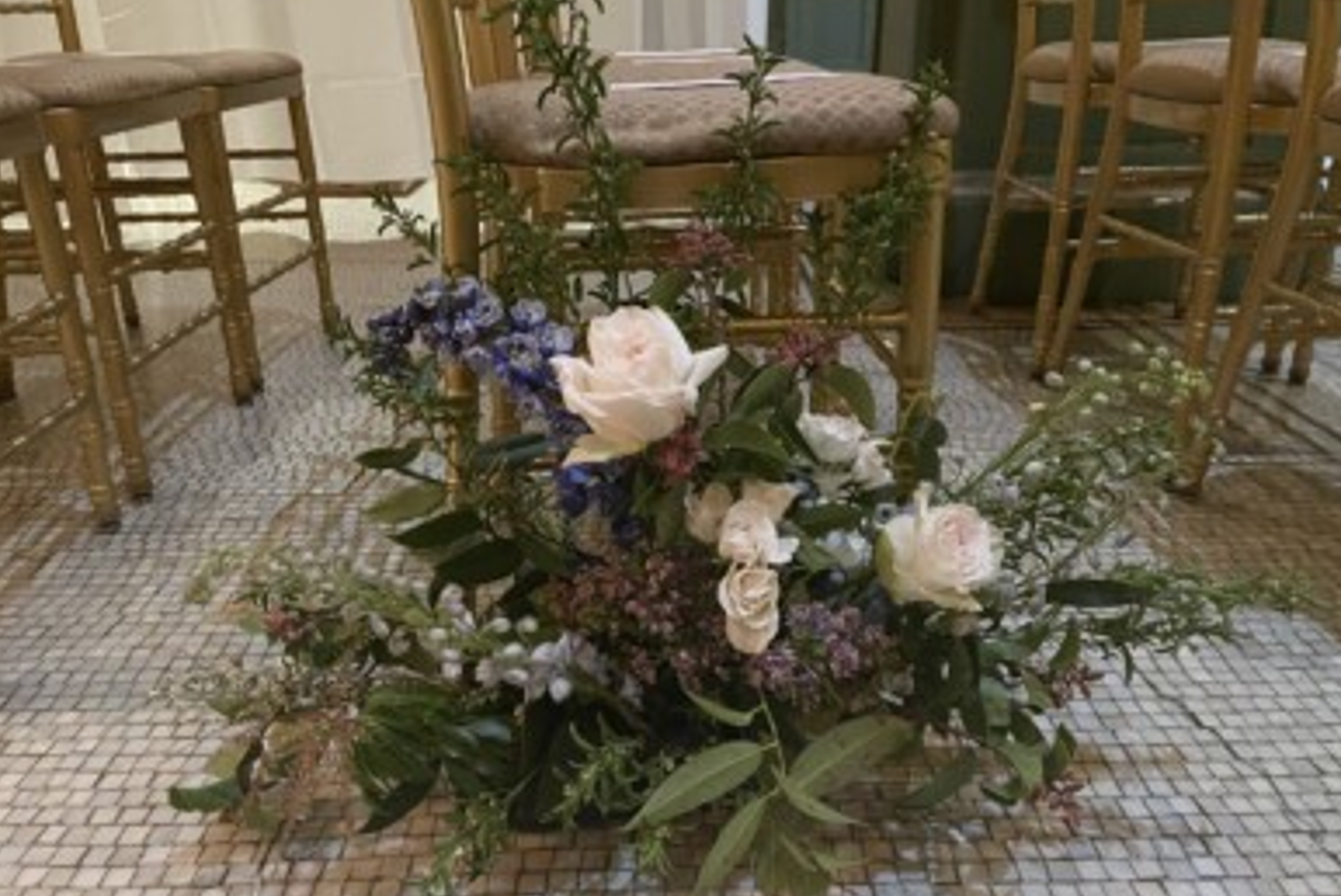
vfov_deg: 46.5
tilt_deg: -22.3
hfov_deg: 65.4
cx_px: 674
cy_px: 455
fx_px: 1044
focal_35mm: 28
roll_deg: +1.2
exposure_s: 1/30
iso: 1000
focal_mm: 4.2
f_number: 1.6
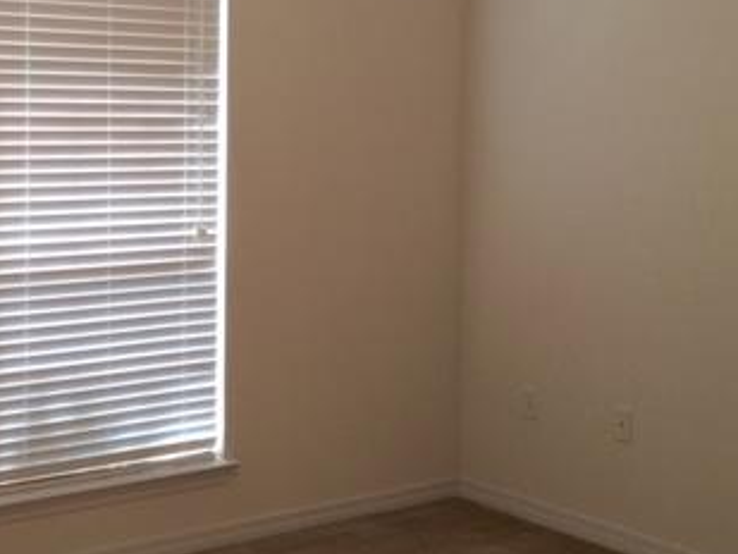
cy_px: 191
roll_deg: -0.4
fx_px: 1280
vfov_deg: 24.3
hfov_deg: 31.5
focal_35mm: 60
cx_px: 165
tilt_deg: -2.4
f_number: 2.2
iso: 40
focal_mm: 4.15
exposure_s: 1/120
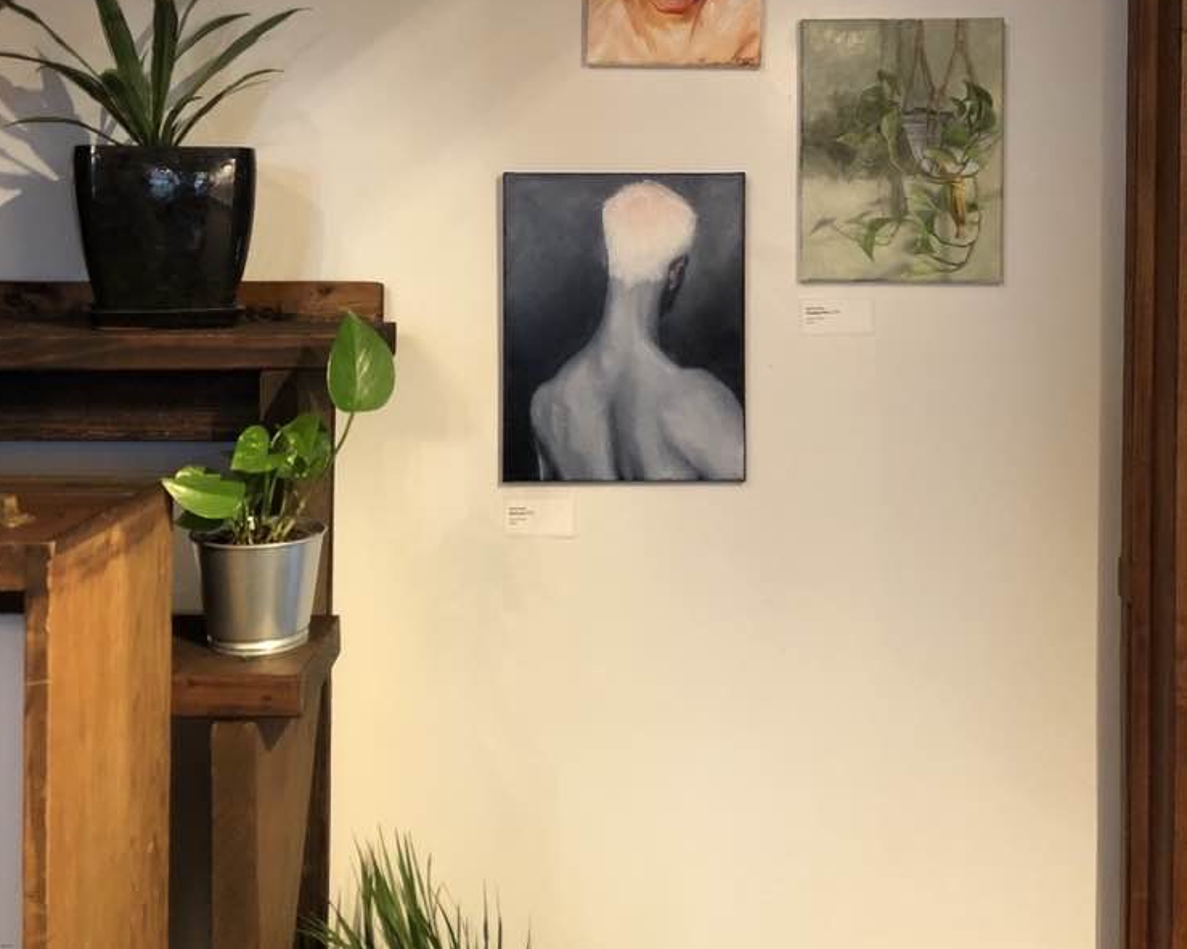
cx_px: 591
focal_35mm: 37
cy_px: 242
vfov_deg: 39.1
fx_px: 1300
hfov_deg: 49.1
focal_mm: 3.99
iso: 100
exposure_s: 1/13
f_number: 1.8
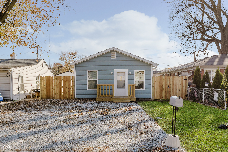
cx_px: 114
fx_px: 190
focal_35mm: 30
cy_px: 76
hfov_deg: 61.9
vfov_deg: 43.6
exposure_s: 1/2500
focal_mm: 30
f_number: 5.6
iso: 320
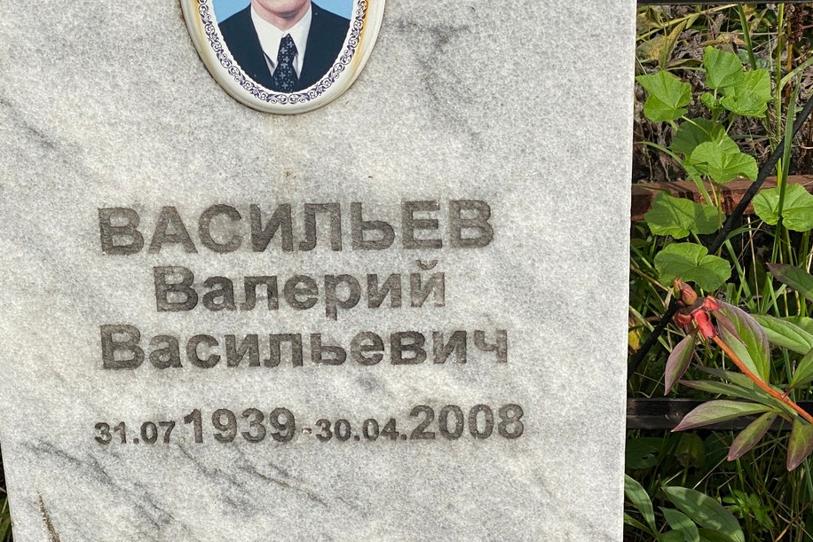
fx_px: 1920
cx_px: 289
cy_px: 301
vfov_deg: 16.1
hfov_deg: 23.8
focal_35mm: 85
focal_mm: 6
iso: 20
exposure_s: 1/1916
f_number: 2
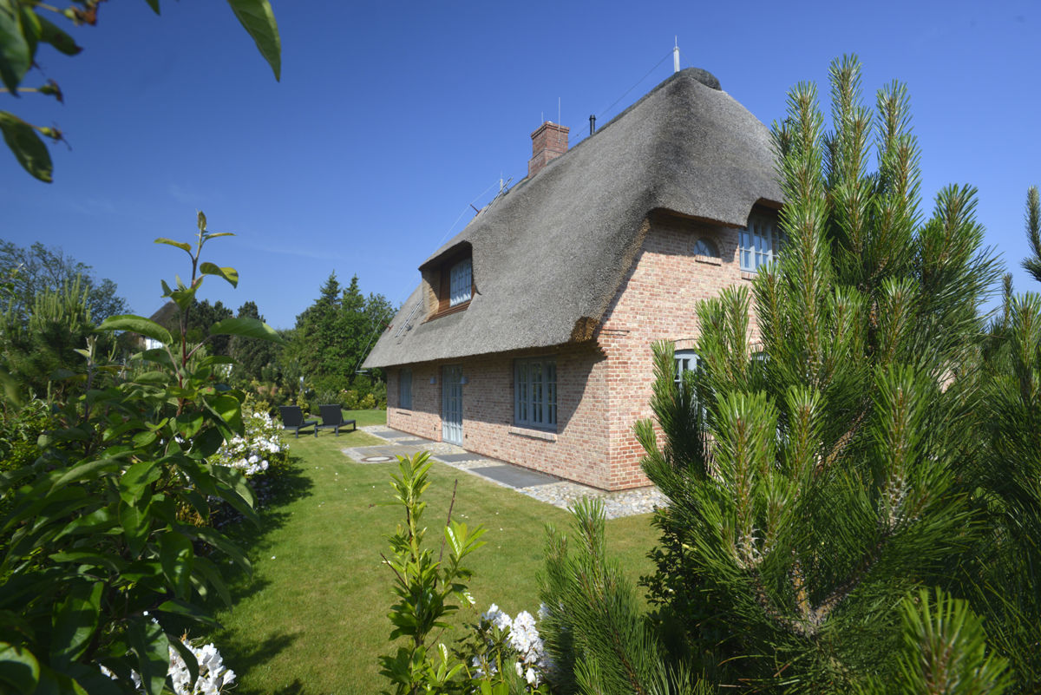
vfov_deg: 70.5
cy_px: 348
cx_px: 520
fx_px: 492
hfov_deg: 93.3
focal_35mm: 17
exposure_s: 1/400
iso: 400
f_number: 10
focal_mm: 17
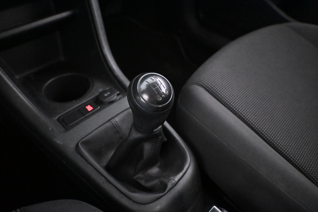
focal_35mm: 28
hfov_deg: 64.6
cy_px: 106
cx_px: 159
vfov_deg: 45.7
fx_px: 252
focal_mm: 19
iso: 12800
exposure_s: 1/50
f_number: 3.8
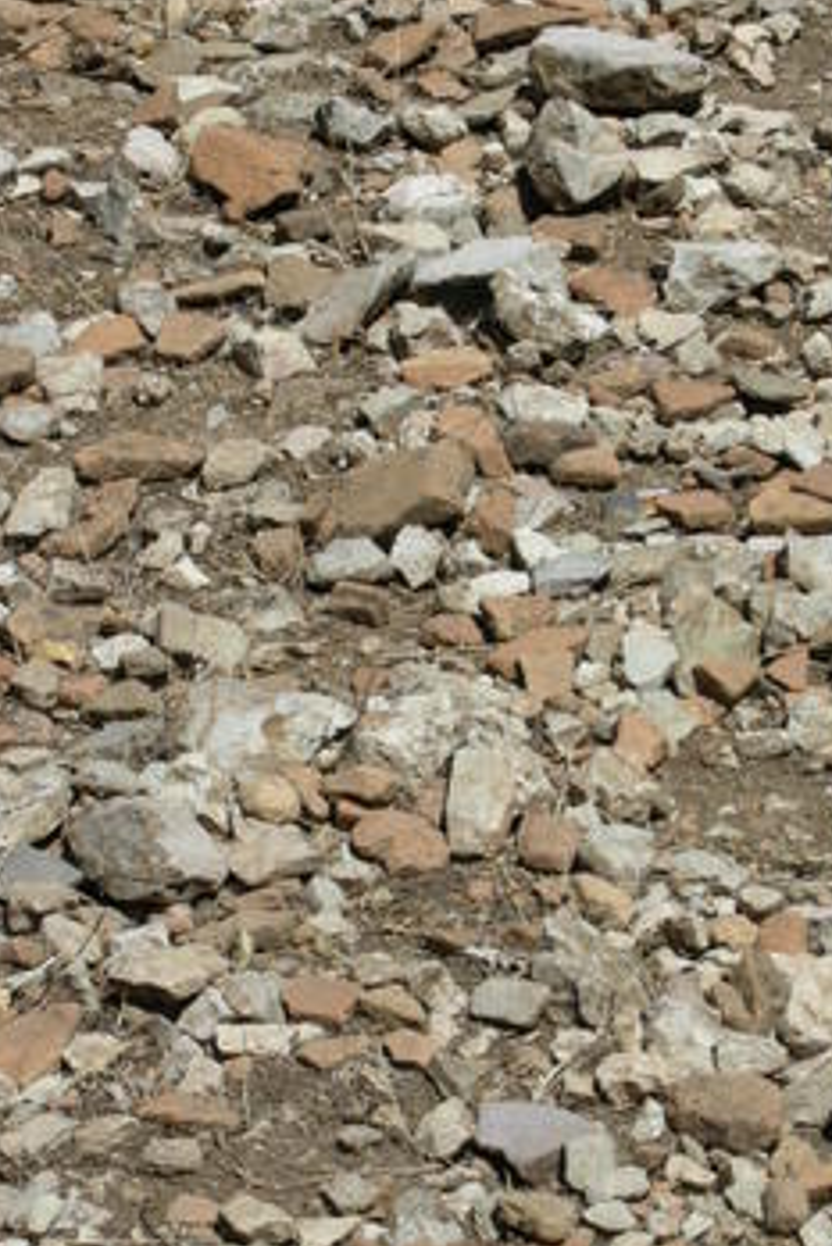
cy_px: 611
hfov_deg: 7.6
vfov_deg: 11.4
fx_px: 6233
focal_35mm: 180
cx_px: 603
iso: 64
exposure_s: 1/316
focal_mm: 26.3
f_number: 6.5
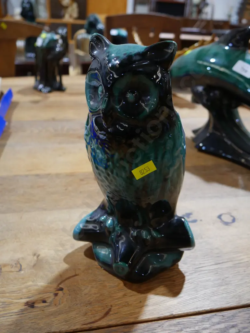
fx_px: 308
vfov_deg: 56.8
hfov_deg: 44.2
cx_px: 125
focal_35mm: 32
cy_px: 166
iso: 400
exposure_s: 1/60
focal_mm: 16
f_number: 3.6
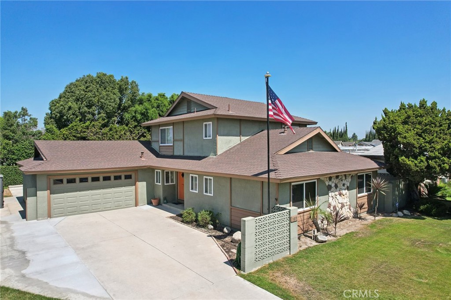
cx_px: 226
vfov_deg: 57.2
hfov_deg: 78.6
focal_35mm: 22
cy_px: 150
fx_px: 276
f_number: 2.8
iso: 140
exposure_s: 1/3200
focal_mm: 8.4
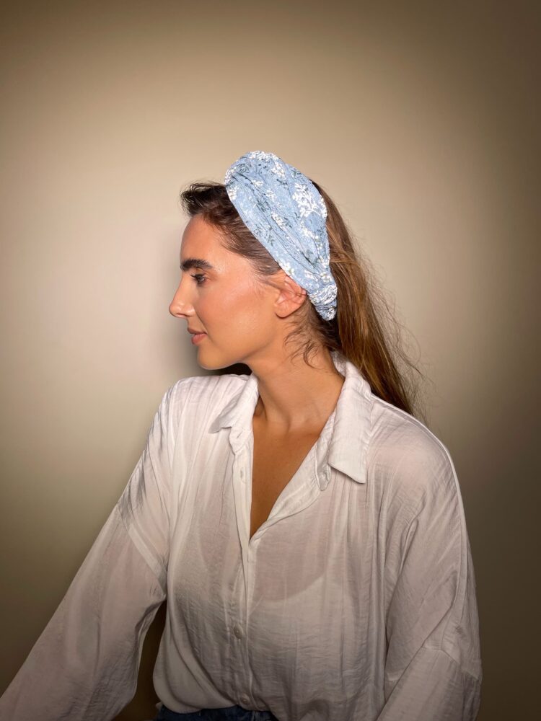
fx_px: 521
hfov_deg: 54.9
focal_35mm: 25
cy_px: 360
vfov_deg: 69.4
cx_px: 270
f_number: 1.6
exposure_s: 1/124
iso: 32
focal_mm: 5.1
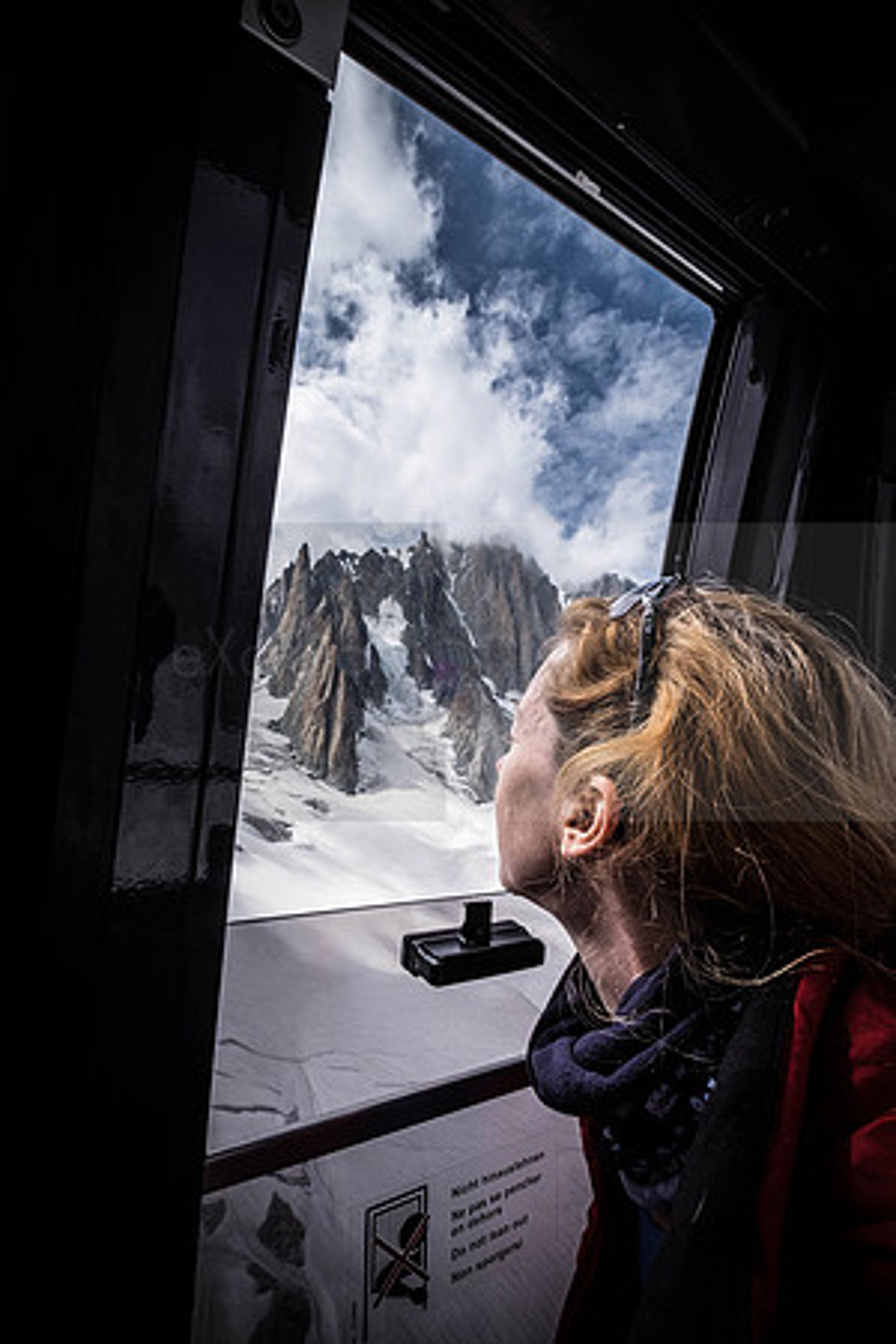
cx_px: 448
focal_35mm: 15
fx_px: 560
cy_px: 672
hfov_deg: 77.3
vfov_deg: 100.4
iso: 200
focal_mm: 10
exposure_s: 1/200
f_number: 14
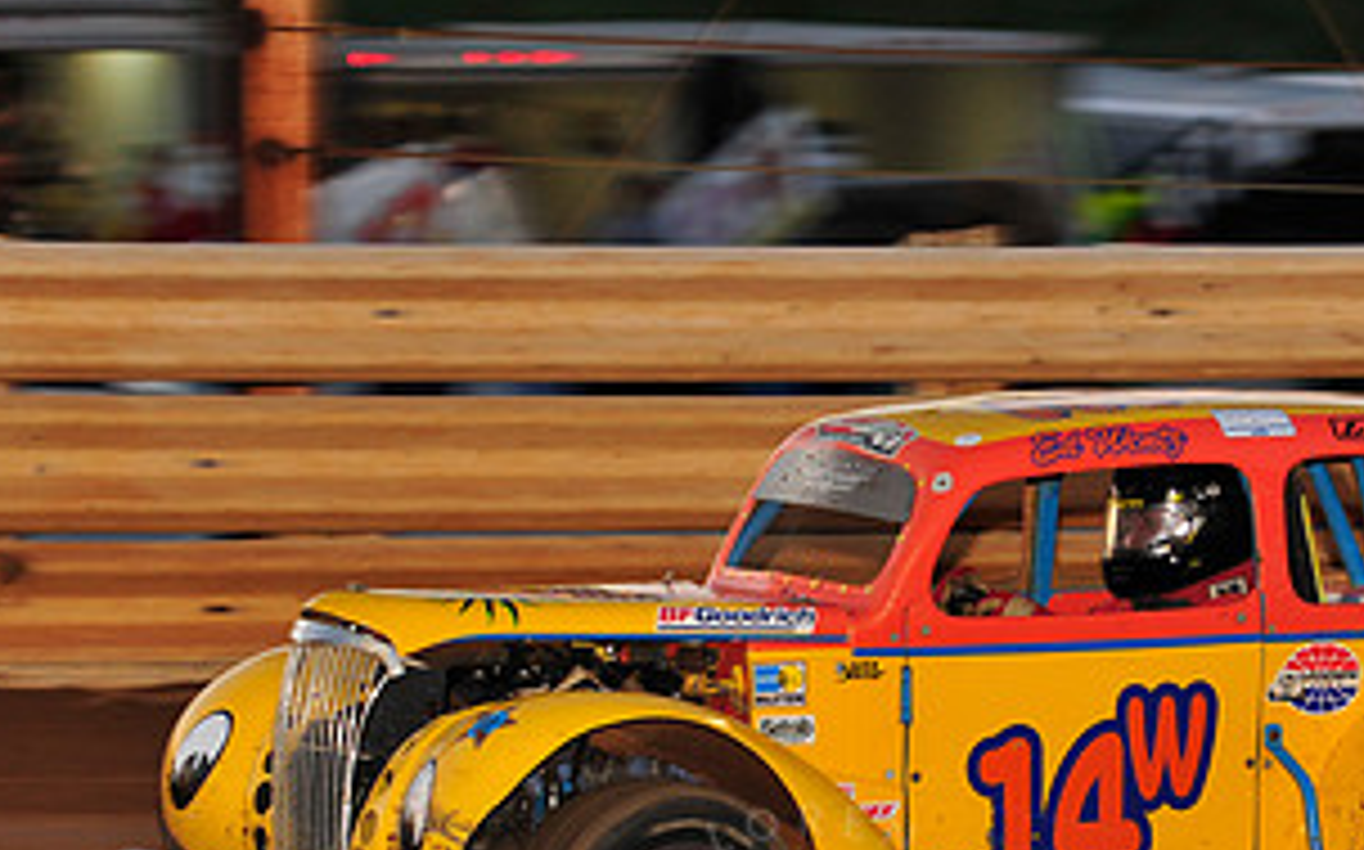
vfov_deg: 3.6
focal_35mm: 361
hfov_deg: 5.8
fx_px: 13412
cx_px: 810
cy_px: 661
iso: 800
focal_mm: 185
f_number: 6.3
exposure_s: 1/250
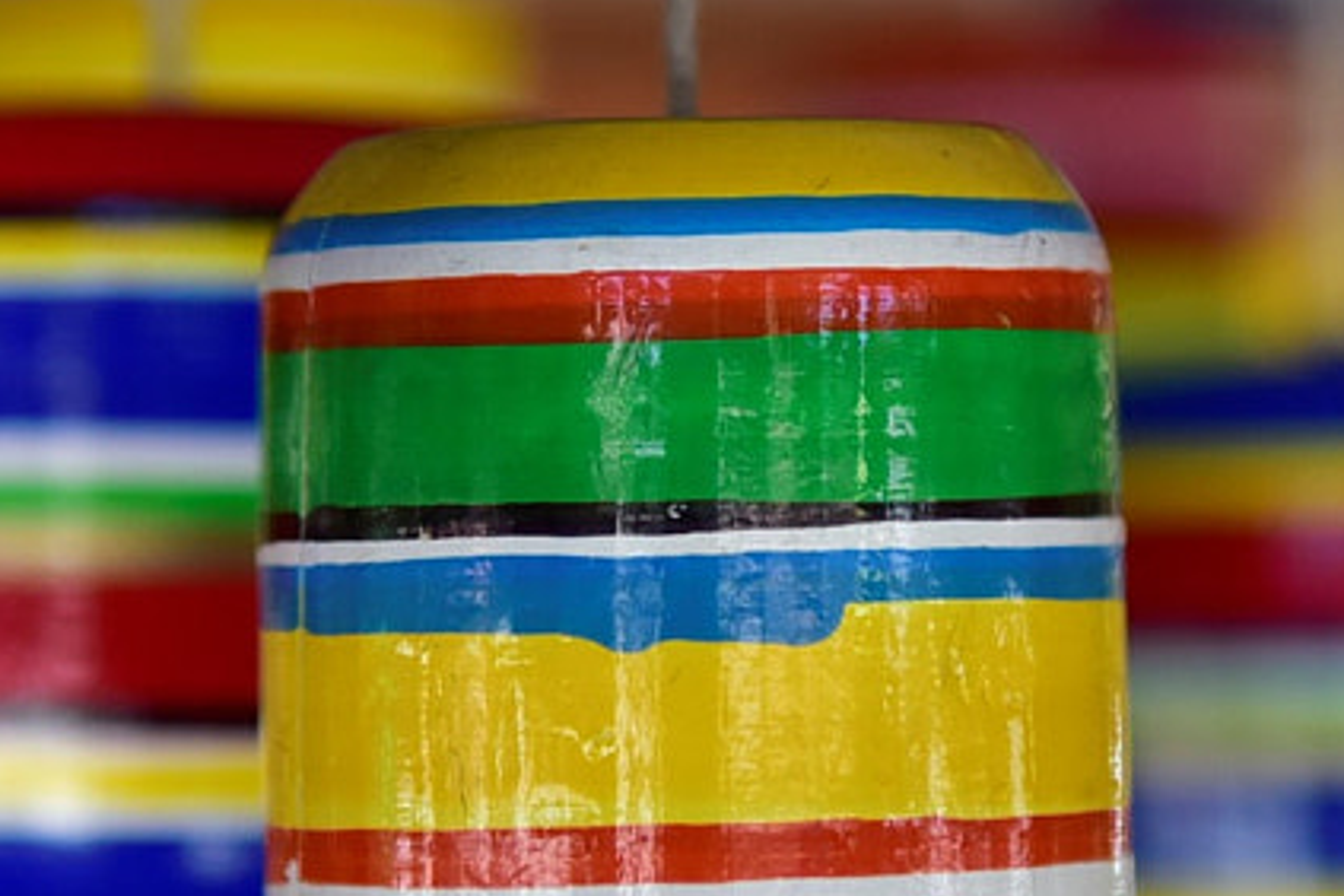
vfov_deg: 6.0
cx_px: 677
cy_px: 241
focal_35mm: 227
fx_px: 8474
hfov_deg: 9.1
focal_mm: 60
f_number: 2.8
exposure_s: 1/640
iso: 400
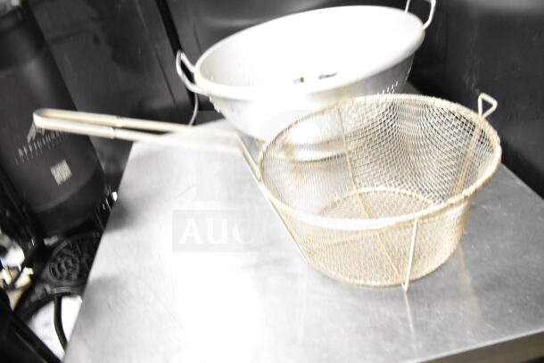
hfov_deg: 67.4
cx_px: 272
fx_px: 408
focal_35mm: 27
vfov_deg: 48.0
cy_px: 182
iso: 5000
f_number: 3.5
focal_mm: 18
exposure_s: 1/30
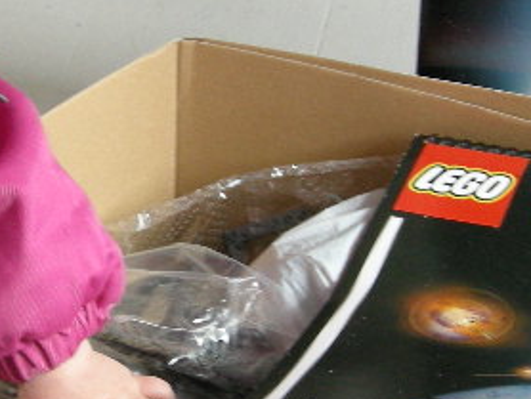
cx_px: 103
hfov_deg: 13.0
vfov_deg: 9.8
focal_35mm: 151
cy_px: 256
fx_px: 2318
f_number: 3.2
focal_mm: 8.5
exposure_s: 1/47.7
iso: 150
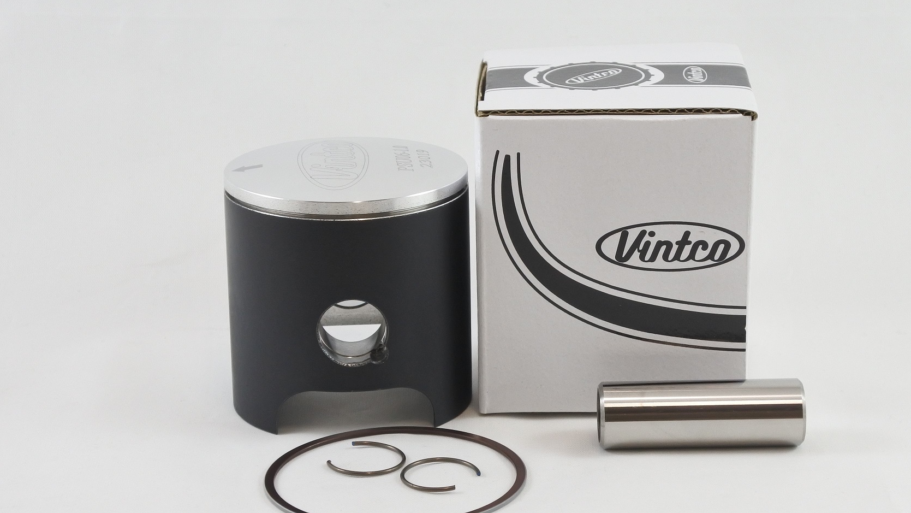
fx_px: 1401
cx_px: 458
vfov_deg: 20.7
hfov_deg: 36.0
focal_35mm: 58
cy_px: 283
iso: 450
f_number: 4.8
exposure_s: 1/125
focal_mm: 20.6
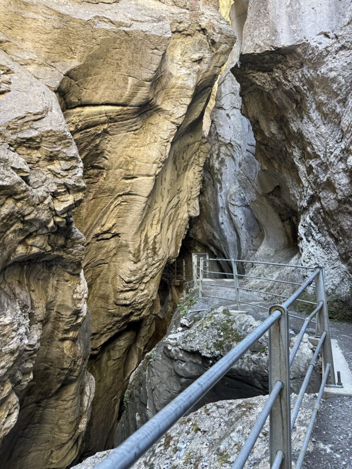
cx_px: 176
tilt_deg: +11.8
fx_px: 325
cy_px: 234
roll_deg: -1.0
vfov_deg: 71.6
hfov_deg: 56.8
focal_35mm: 24
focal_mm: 6.76
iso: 200
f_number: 1.78
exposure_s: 1/86
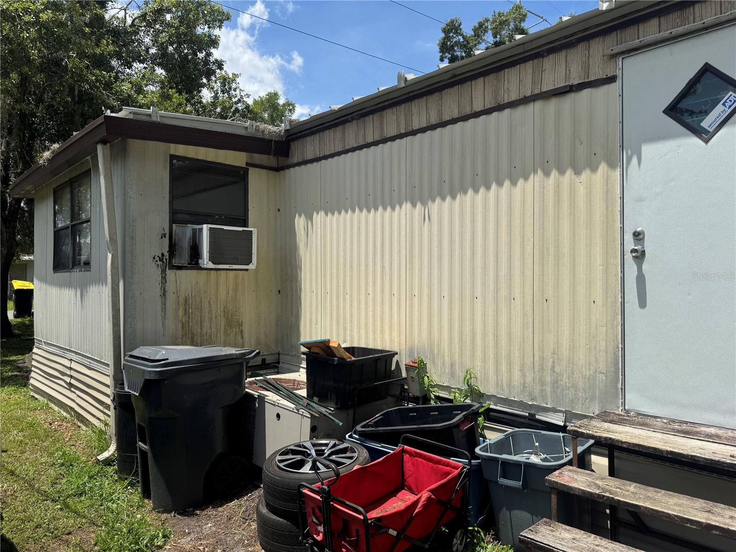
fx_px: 510
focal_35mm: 24
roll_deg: -1.0
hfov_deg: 71.6
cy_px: 276
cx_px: 368
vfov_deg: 56.8
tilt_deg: +0.0
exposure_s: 1/4950
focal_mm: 6.76
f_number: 1.78
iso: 80
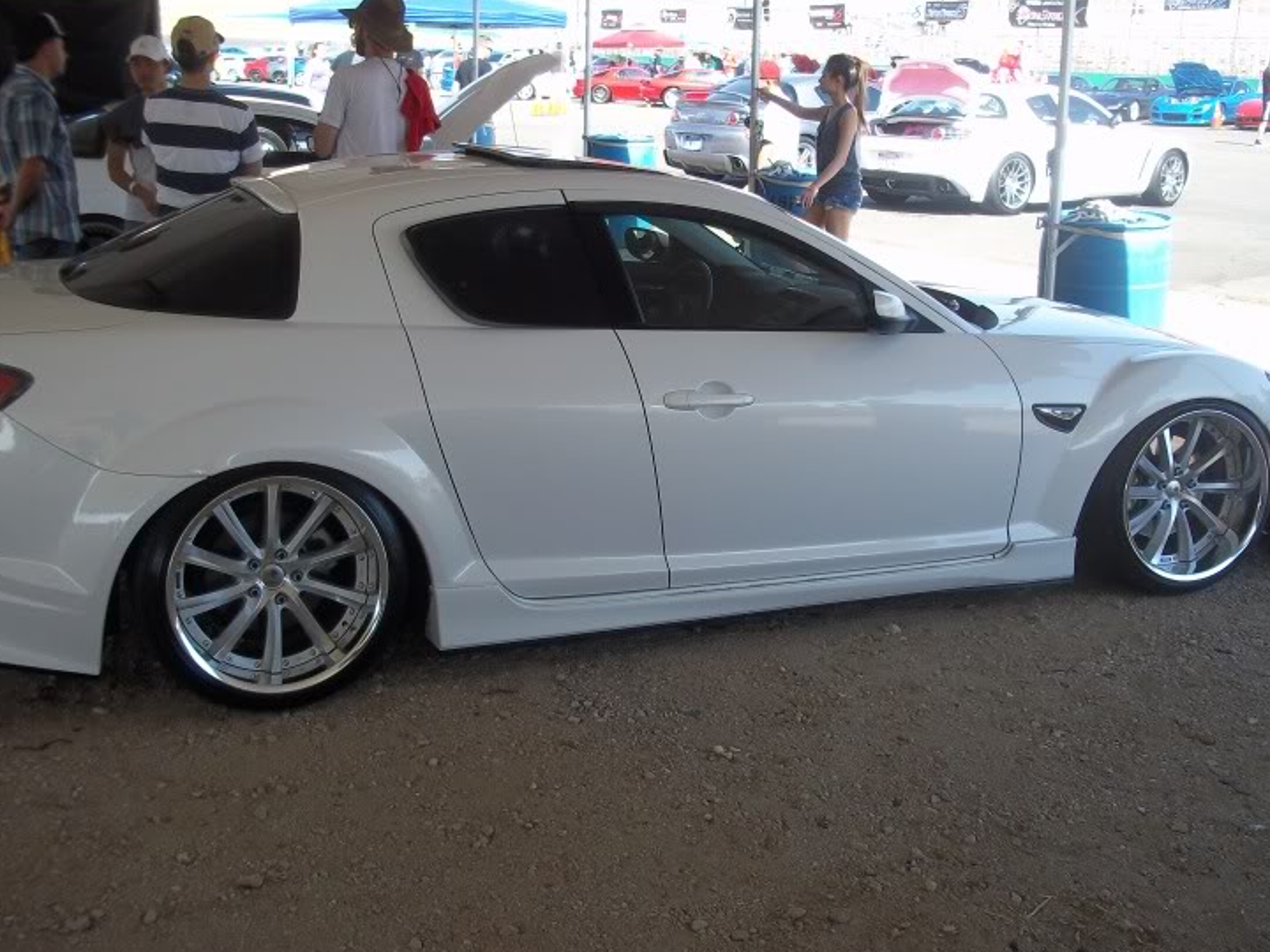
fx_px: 1468
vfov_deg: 36.0
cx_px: 594
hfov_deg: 46.8
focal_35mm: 40
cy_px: 457
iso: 80
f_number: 3.1
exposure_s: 1/250
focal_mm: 6.5
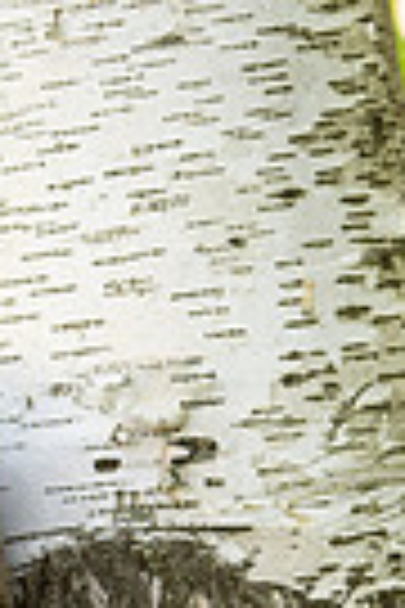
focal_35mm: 449
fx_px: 7576
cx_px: -207
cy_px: 941
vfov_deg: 4.6
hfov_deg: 3.1
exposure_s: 1/200
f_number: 2.8
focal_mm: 135
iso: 400
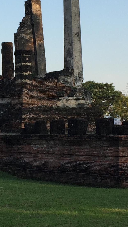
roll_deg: +0.0
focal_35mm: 94
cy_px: 109
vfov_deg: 22.7
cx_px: -1
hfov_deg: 12.7
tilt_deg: +2.5
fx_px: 567
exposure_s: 1/573
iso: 32
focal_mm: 4.15
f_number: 2.2
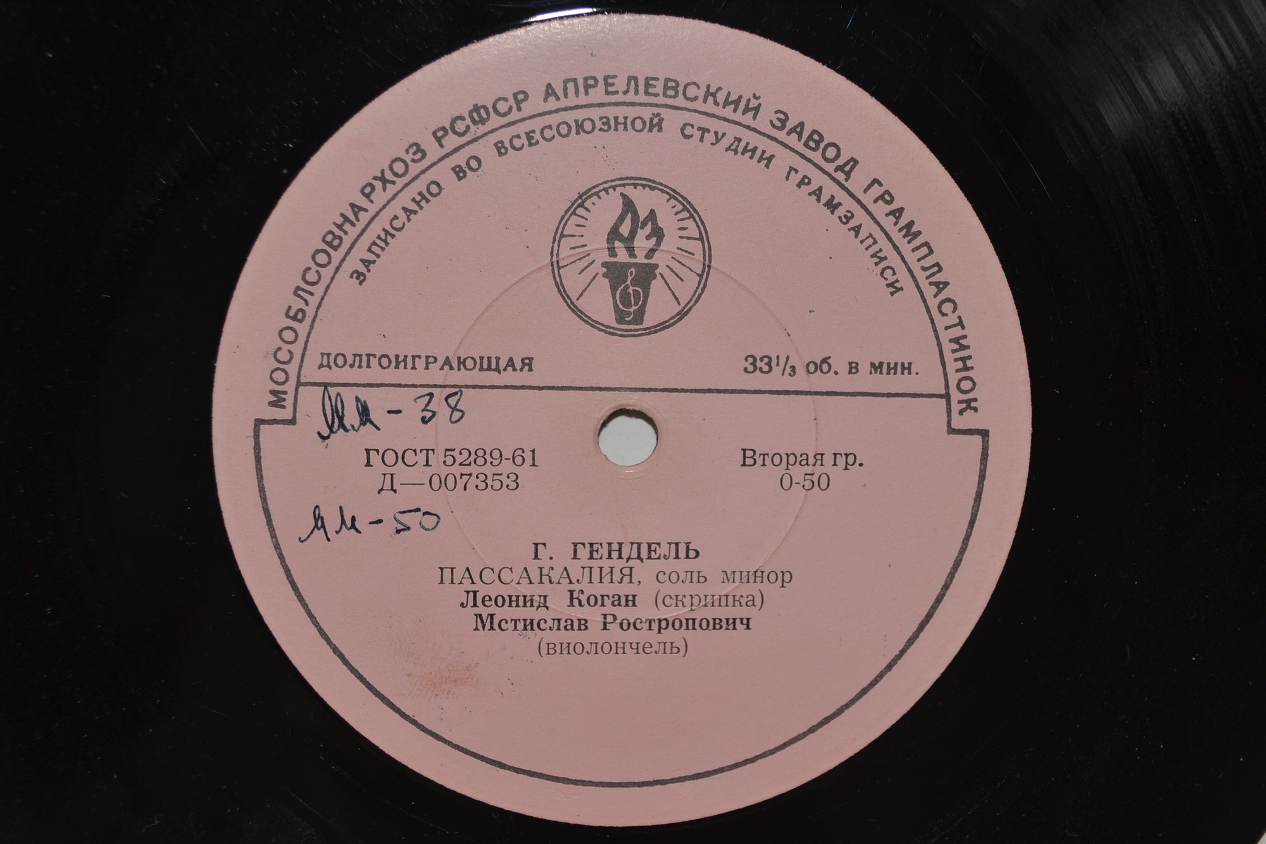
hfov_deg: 45.0
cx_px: 633
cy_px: 422
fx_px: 1530
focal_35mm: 44
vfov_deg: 30.8
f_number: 4.5
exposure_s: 1/60
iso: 100
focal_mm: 29
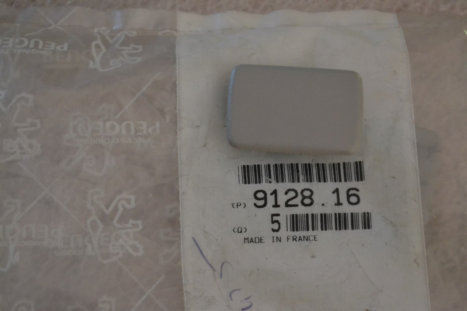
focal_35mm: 78
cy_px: 156
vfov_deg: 17.5
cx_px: 234
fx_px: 1012
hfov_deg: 26.0
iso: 3200
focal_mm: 52
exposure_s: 1/50
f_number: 5.6
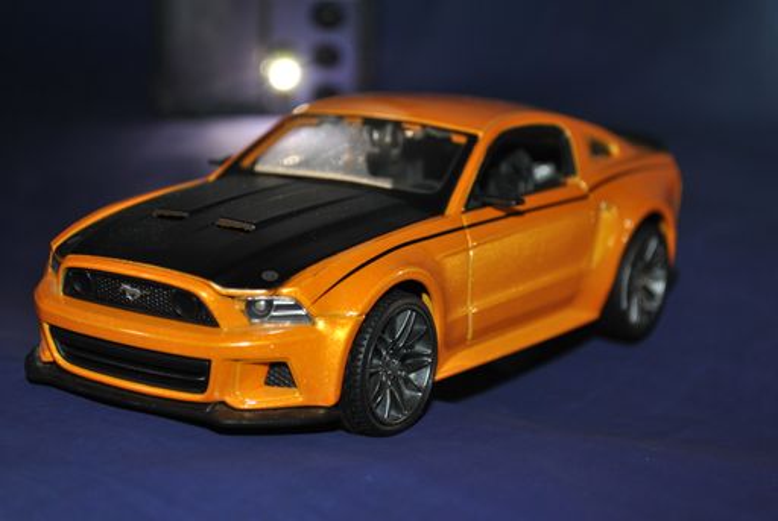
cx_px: 389
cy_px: 260
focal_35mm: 78
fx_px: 1688
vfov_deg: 17.6
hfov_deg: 26.0
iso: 200
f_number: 5.6
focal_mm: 52
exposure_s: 1/60
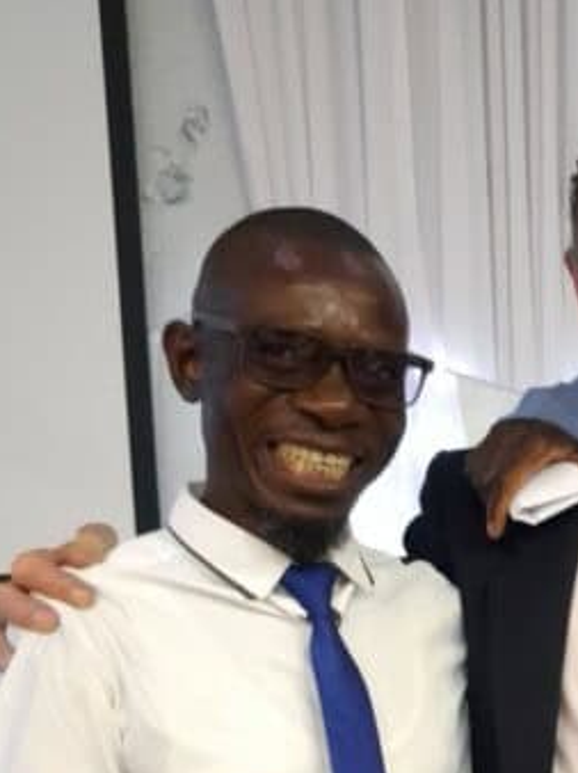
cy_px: 727
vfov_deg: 28.8
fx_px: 1427
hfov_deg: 21.9
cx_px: 605
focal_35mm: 64
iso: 1000
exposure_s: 1/25
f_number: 1.8
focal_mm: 4
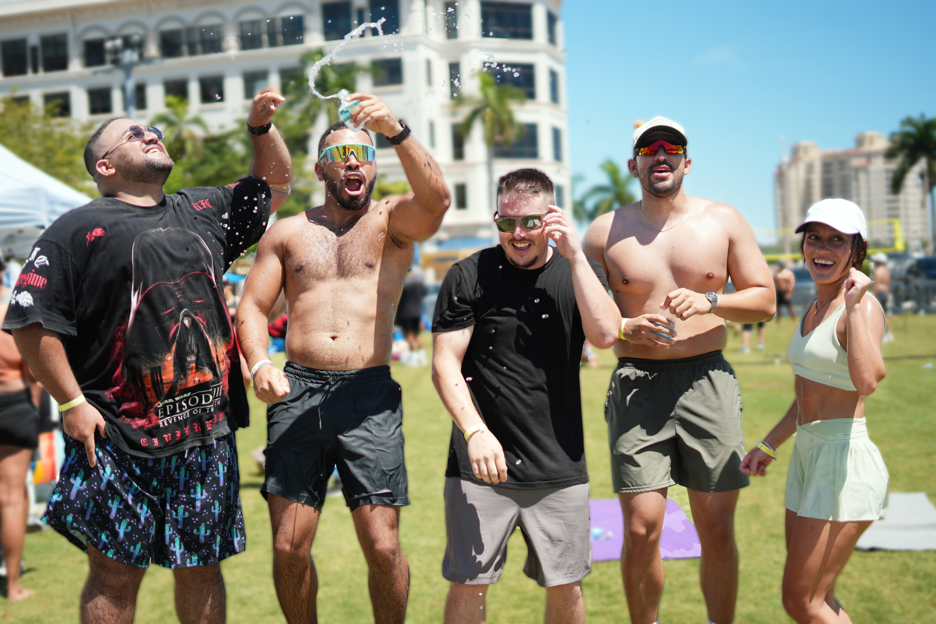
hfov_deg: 39.6
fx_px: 1300
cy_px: 312
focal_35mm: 50
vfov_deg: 27.0
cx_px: 468
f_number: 2
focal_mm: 50
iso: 100
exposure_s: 1/4000
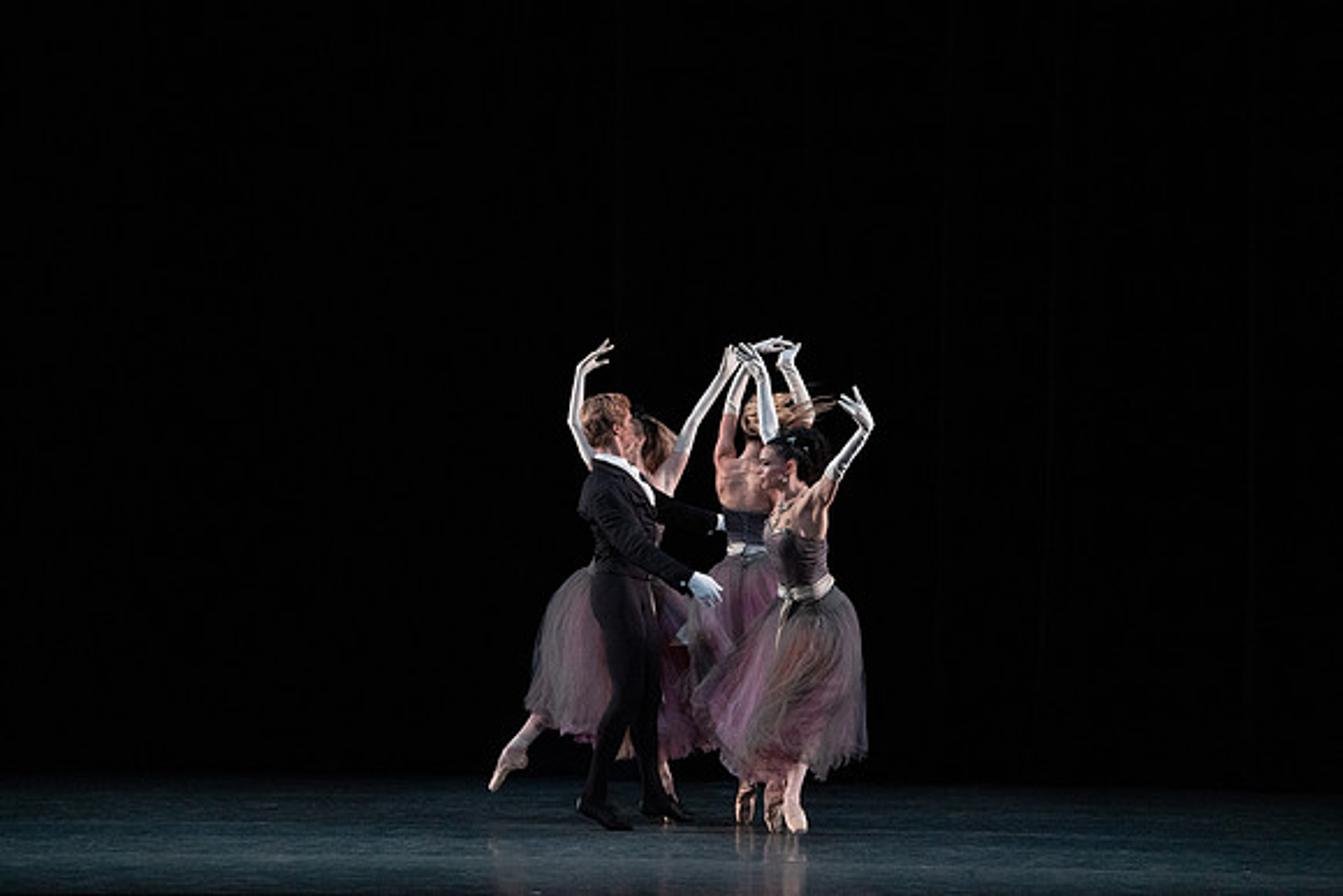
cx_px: 672
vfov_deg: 8.9
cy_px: 448
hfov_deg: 13.3
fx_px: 5746
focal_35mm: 154
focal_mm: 154
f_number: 5.6
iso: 16000
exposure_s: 1/400
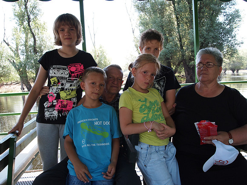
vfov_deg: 44.2
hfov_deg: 56.8
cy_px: 92
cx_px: 124
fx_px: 228
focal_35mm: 32
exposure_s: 1/100
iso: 200
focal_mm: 16
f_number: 4.5
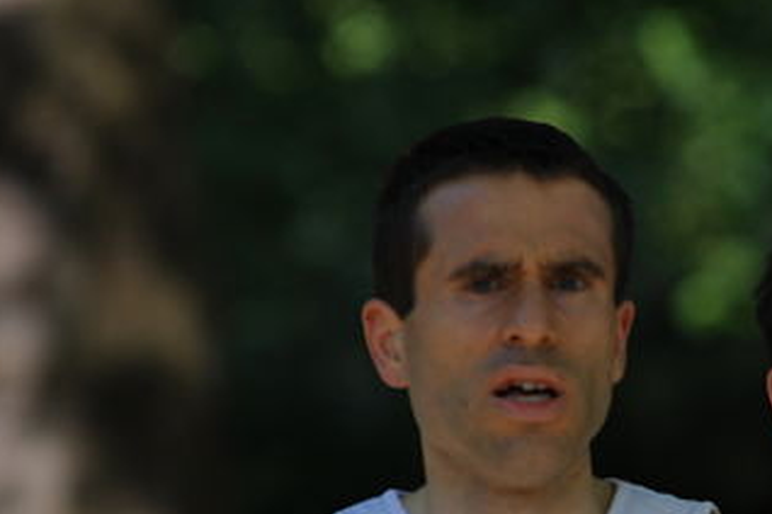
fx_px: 10786
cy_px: 461
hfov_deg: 4.1
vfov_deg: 2.7
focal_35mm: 503
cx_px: 643
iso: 220
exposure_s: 1/640
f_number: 4.5
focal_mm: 200
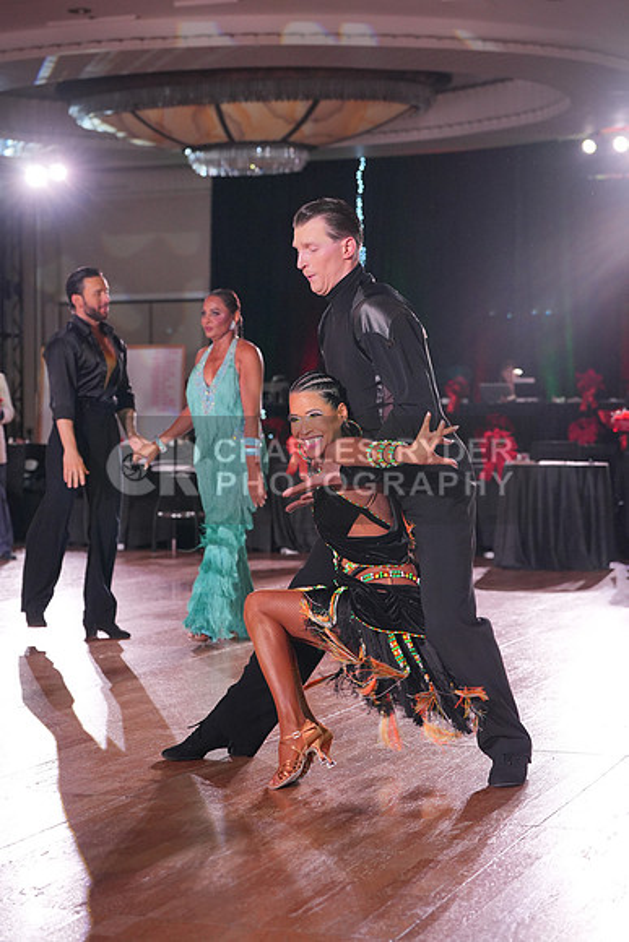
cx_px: 314
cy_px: 471
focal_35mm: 70
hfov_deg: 19.5
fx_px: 1833
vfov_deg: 28.8
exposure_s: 1/500
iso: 2000
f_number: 4
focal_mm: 70
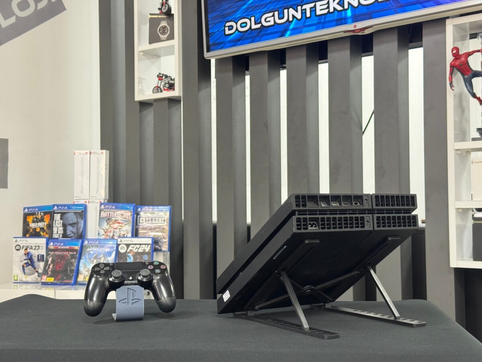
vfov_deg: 30.3
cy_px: 181
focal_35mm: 48
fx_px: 668
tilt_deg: +2.0
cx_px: 241
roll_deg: -0.6
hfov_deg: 39.7
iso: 500
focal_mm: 6.76
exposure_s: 1/40
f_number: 1.78
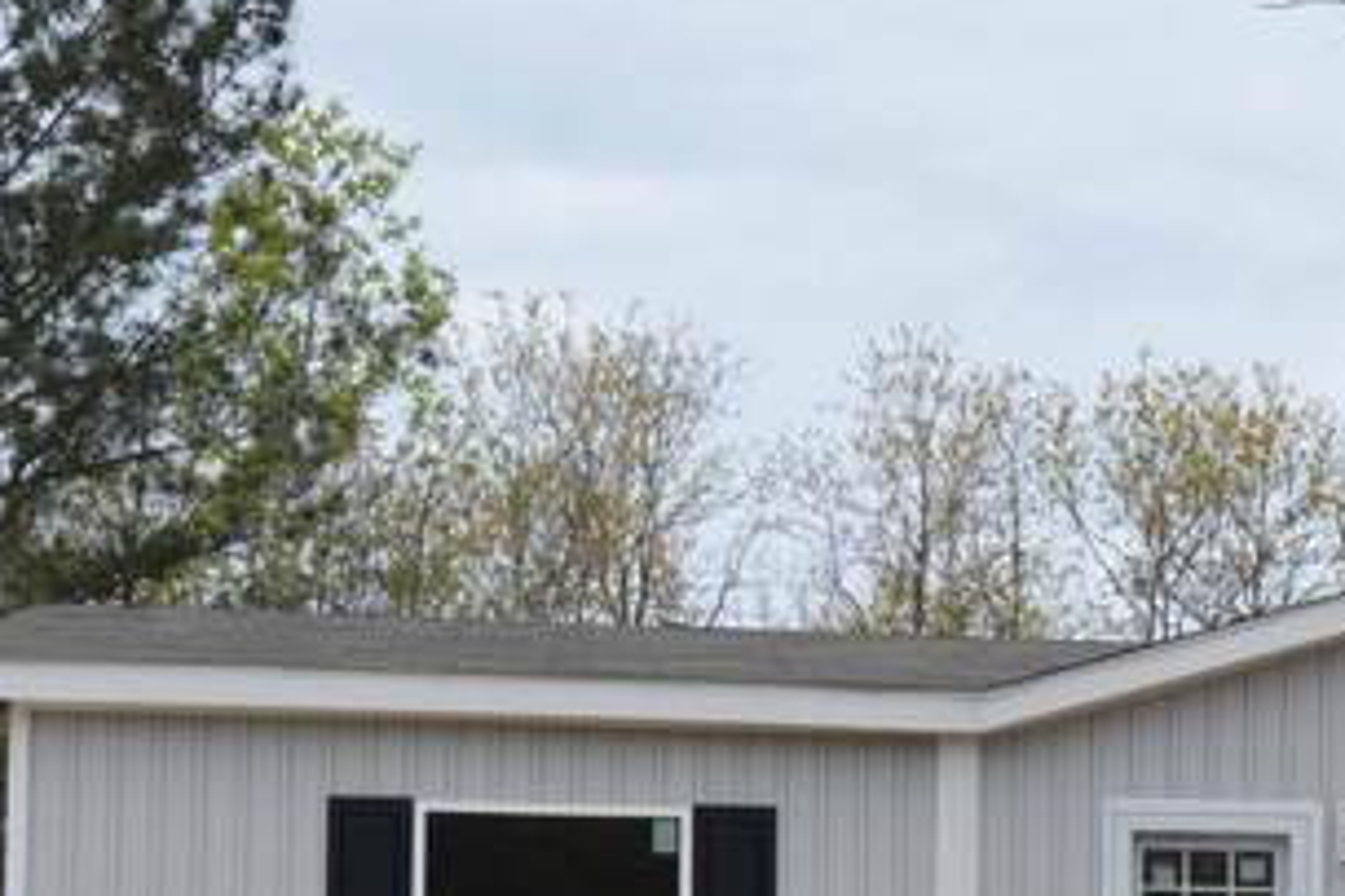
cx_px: 1799
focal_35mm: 126
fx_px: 4705
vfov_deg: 10.7
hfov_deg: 15.4
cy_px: 1004
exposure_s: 1/250
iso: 100
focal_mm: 20
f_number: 8
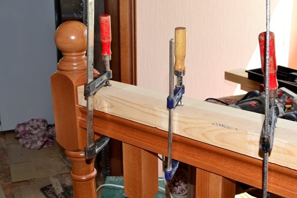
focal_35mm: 48
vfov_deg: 28.1
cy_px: 99
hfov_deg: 41.1
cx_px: 148
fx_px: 396
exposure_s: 1/50
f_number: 10
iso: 400
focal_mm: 32
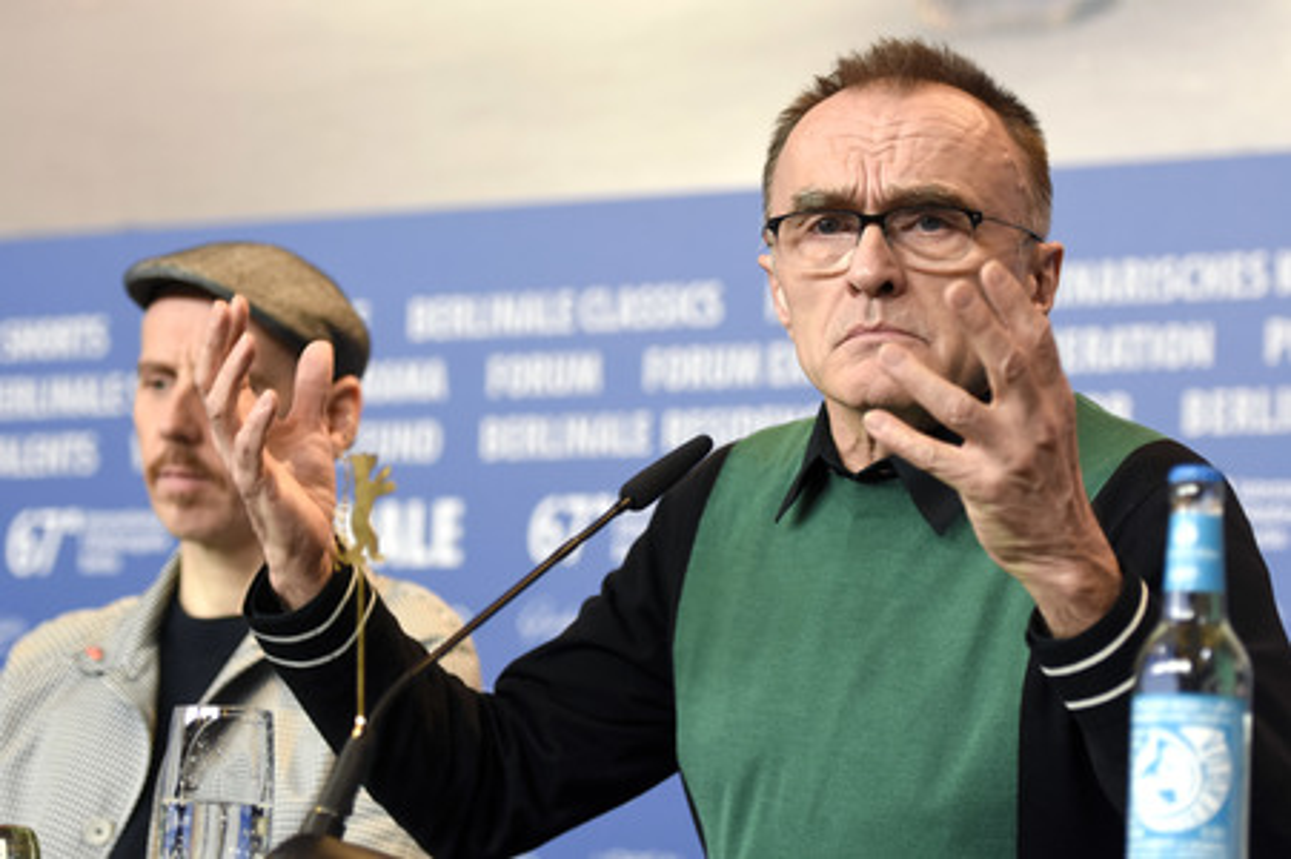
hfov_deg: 15.9
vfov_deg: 10.6
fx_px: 4623
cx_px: 646
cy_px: 430
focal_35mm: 129
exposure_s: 1/250
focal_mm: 86
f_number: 3.2
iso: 800
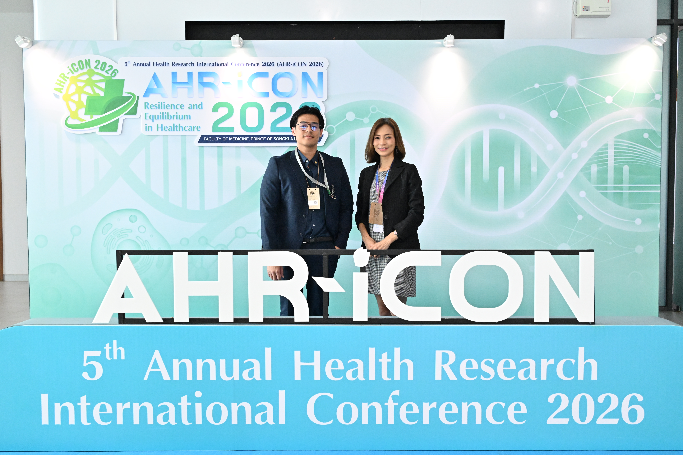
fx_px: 617
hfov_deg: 57.9
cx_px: 343
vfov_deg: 40.5
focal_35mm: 33
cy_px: 230
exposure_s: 1/640
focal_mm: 31.5
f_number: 4
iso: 6400
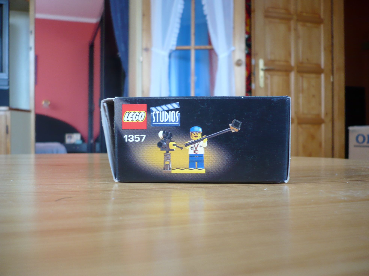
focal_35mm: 35
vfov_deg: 40.7
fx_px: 373
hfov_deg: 52.6
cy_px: 138
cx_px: 184
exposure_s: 1/20
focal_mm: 5.8
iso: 100
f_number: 2.8
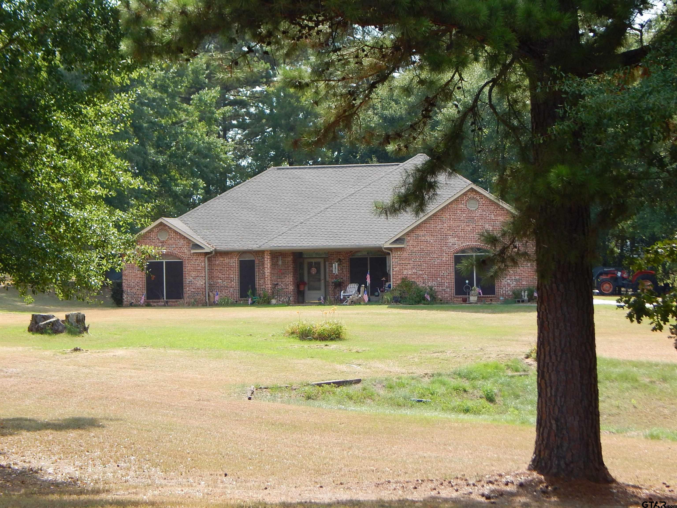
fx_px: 1819
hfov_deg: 21.1
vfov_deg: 15.9
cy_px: 254
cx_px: 338
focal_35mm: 93
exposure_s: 1/320
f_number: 4.4
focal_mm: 16.6
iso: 125
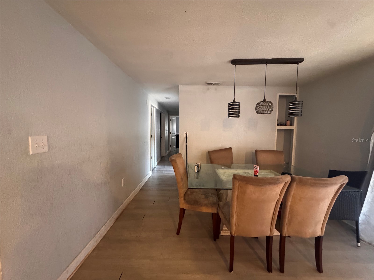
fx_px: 151
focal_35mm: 14
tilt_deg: -4.6
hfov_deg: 102.1
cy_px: 140
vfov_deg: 85.7
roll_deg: -0.1
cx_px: 187
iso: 1000
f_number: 2.2
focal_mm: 2.22
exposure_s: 1/60
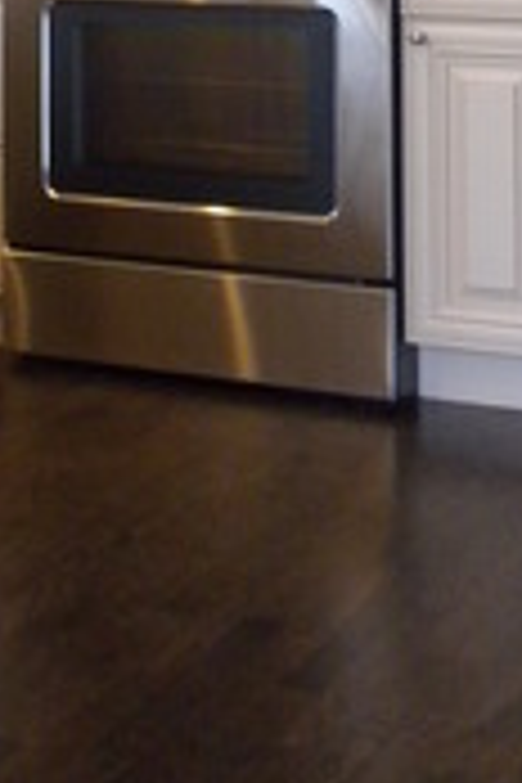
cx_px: -130
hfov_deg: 12.6
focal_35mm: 106
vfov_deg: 18.3
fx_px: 2305
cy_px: -144
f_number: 3.5
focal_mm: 6.6
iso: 400
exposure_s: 1/65.3
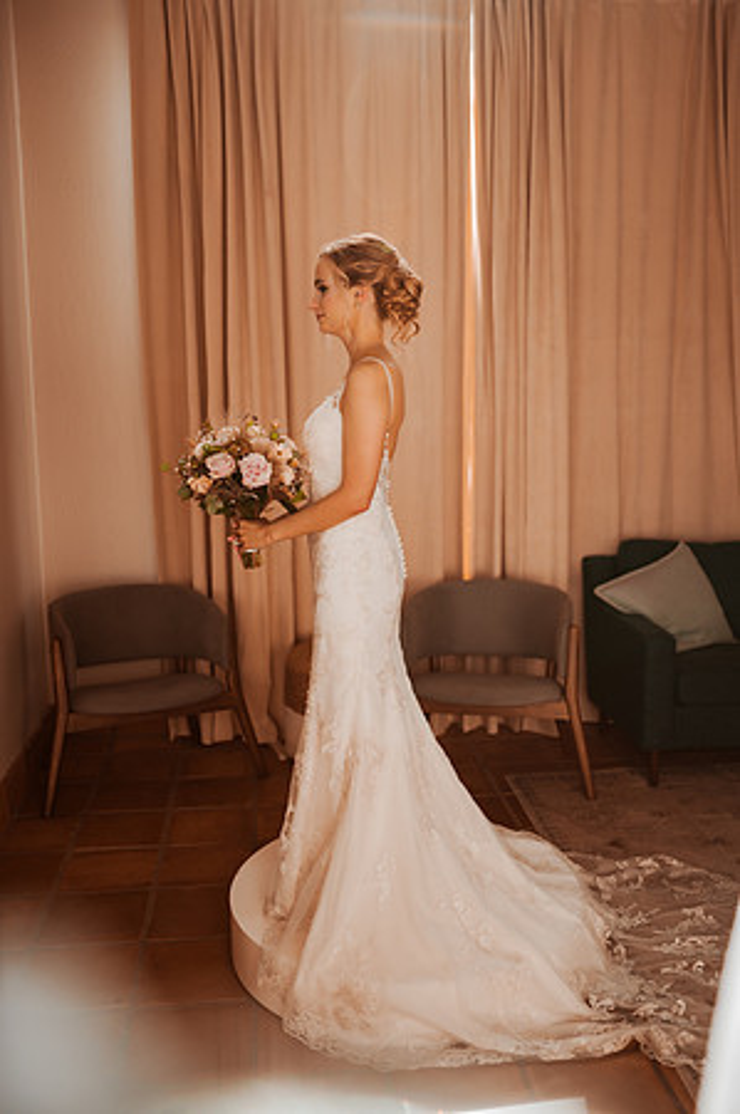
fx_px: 1082
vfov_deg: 54.5
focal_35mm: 35
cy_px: 557
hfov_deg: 37.8
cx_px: 370
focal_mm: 35
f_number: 1.8
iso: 320
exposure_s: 1/1250
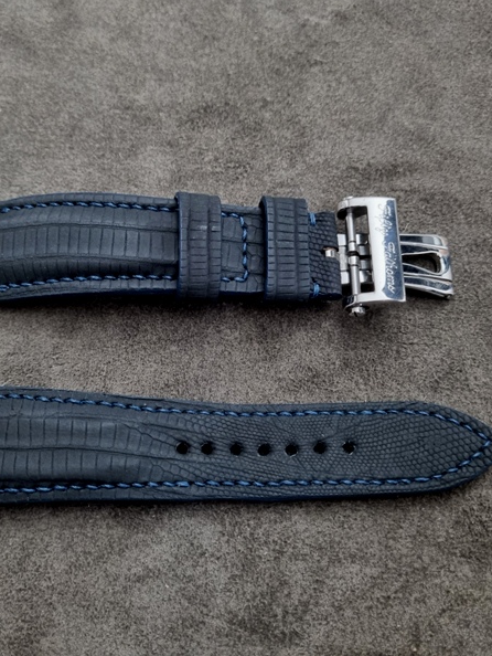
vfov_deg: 52.6
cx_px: 211
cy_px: 326
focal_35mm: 35
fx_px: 663
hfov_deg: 40.6
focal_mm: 5.4
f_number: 1.8
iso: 640
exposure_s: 1/25
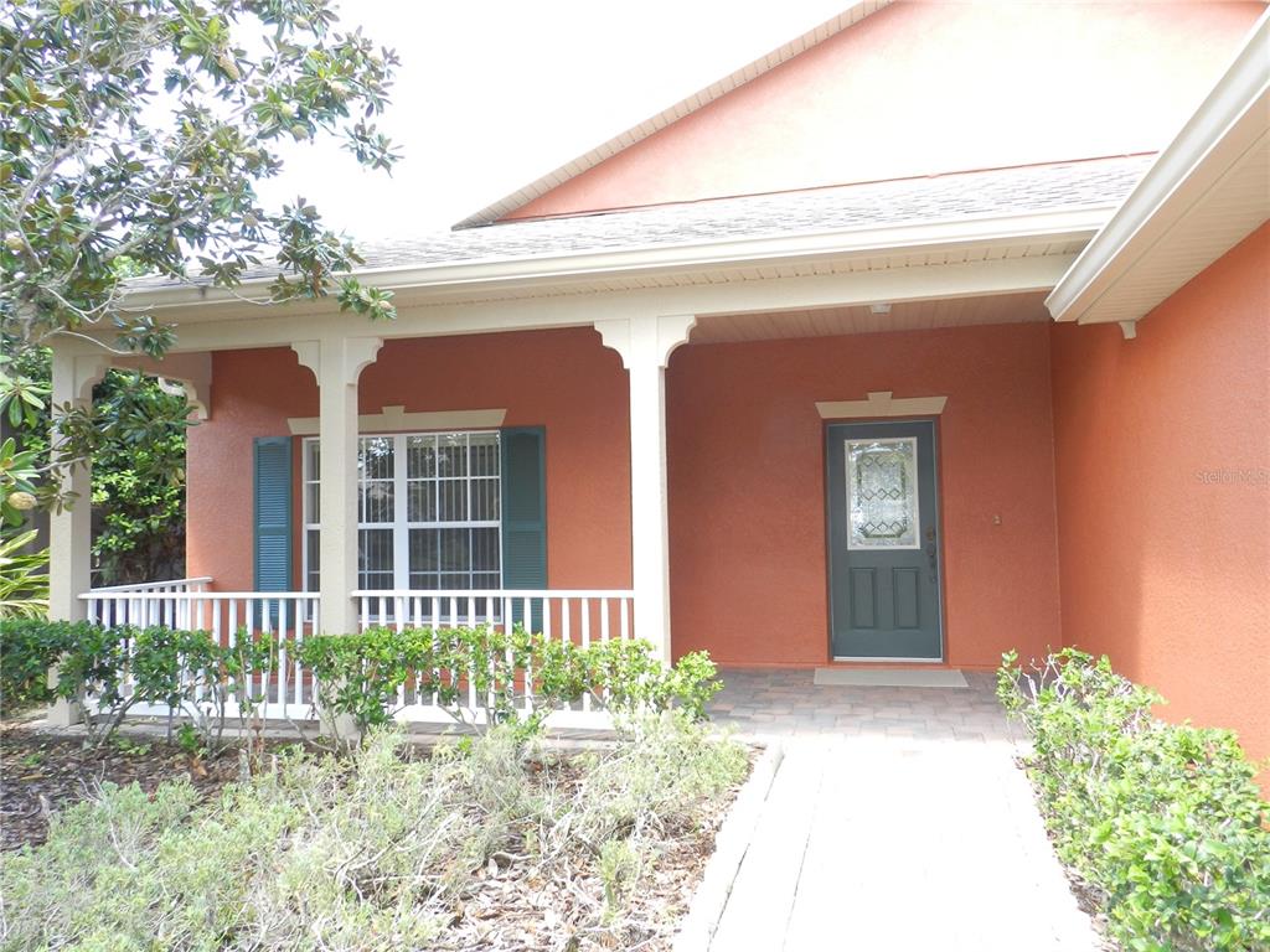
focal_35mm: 25
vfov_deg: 54.9
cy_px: 476
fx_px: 917
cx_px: 635
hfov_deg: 69.4
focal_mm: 4.5
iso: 160
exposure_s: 1/80
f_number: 3.5
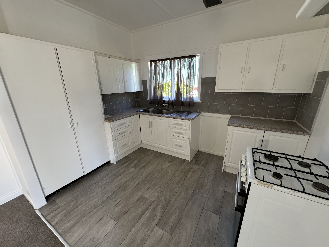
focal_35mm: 14
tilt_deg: -16.4
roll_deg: +1.0
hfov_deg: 102.1
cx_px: 164
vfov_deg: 85.7
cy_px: 124
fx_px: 133
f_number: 2.2
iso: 320
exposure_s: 1/86
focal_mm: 2.22
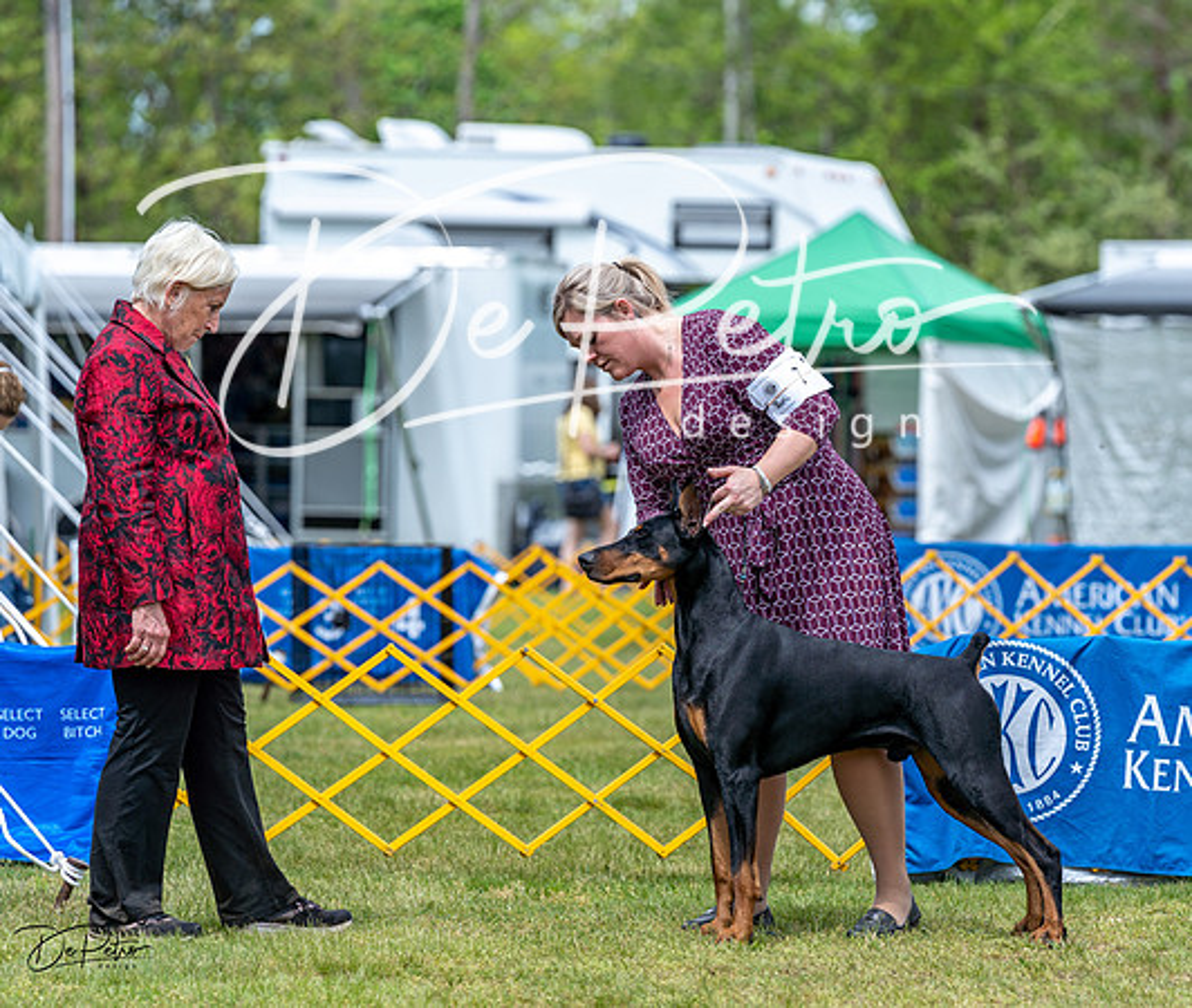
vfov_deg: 7.2
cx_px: 771
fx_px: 7962
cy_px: 507
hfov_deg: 8.6
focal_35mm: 221
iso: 100
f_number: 4.5
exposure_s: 1/800
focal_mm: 186
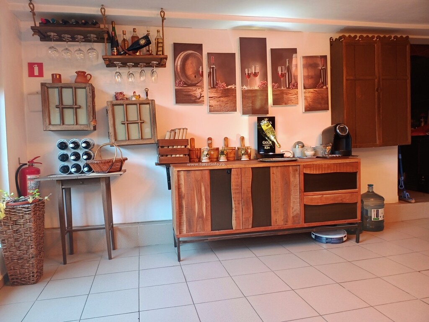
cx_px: 214
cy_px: 161
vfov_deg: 56.8
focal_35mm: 24
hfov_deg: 71.6
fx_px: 297
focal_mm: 5.89
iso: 961
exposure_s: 1/100
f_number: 1.4
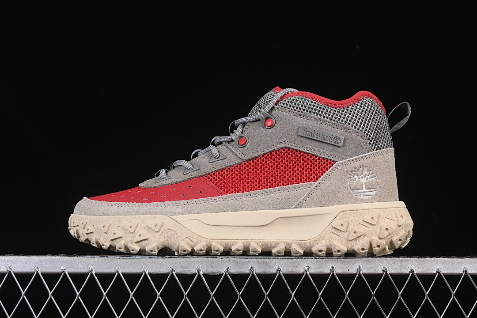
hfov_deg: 27.0
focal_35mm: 75
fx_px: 994
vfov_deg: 18.2
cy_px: 159
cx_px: 238
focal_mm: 50
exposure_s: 1/80
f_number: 8
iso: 160
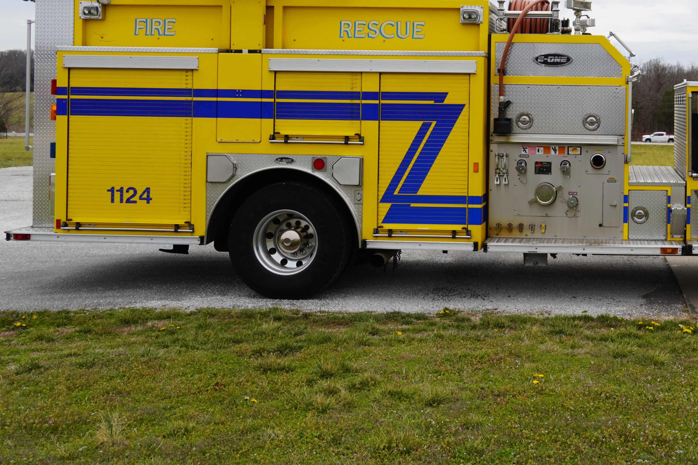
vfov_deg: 28.1
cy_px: 98
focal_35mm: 47
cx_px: 591
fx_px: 911
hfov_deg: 39.7
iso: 100
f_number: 10
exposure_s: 1/160
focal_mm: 18
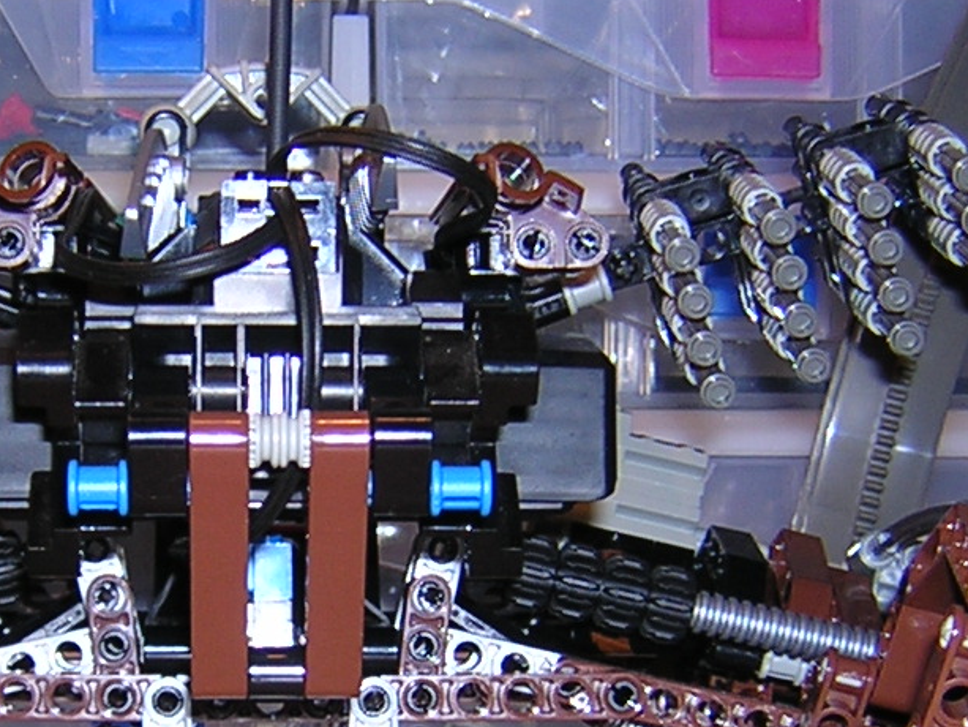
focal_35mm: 94
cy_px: 503
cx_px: 287
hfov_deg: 20.8
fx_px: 2629
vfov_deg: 15.7
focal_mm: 4.7
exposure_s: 1/60.1
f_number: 2.6
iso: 100
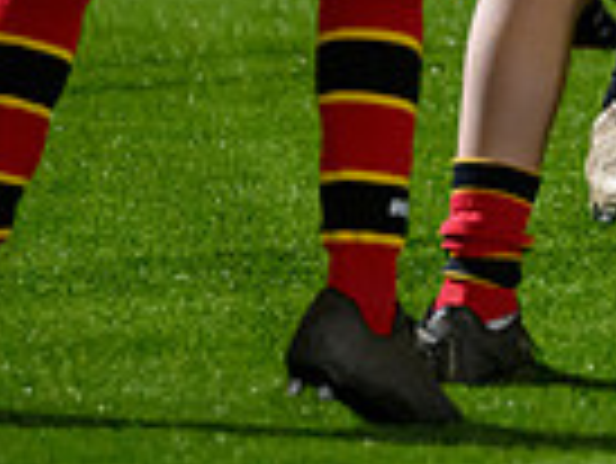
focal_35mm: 1016
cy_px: -281
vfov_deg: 1.5
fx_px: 18096
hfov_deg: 1.9
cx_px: 1619
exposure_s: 1/1000
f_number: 3.2
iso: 6400
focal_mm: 200
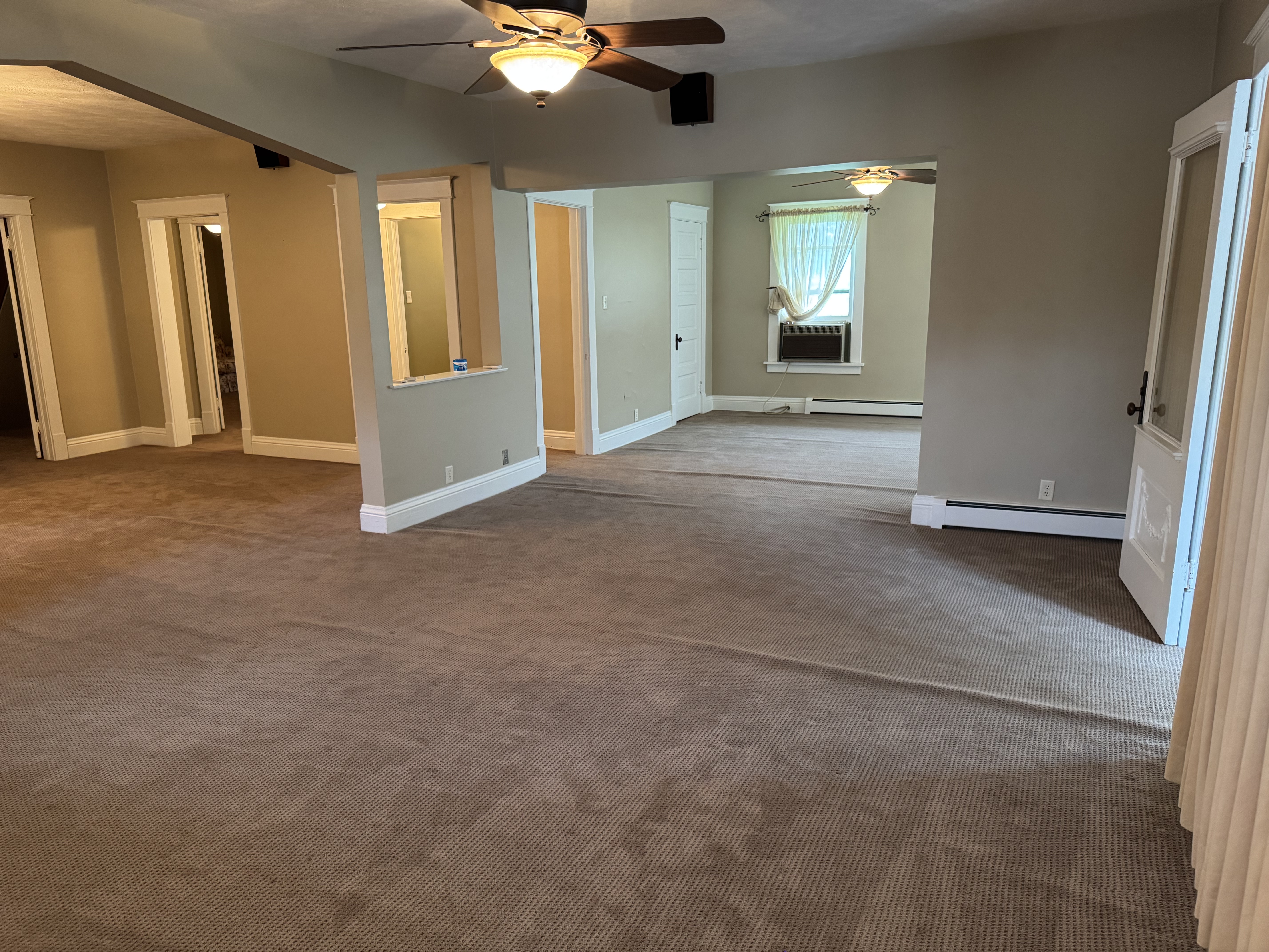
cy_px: 476
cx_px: 634
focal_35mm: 24
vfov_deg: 56.8
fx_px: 880
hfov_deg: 71.6
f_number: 1.78
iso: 500
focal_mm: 6.76
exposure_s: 1/60
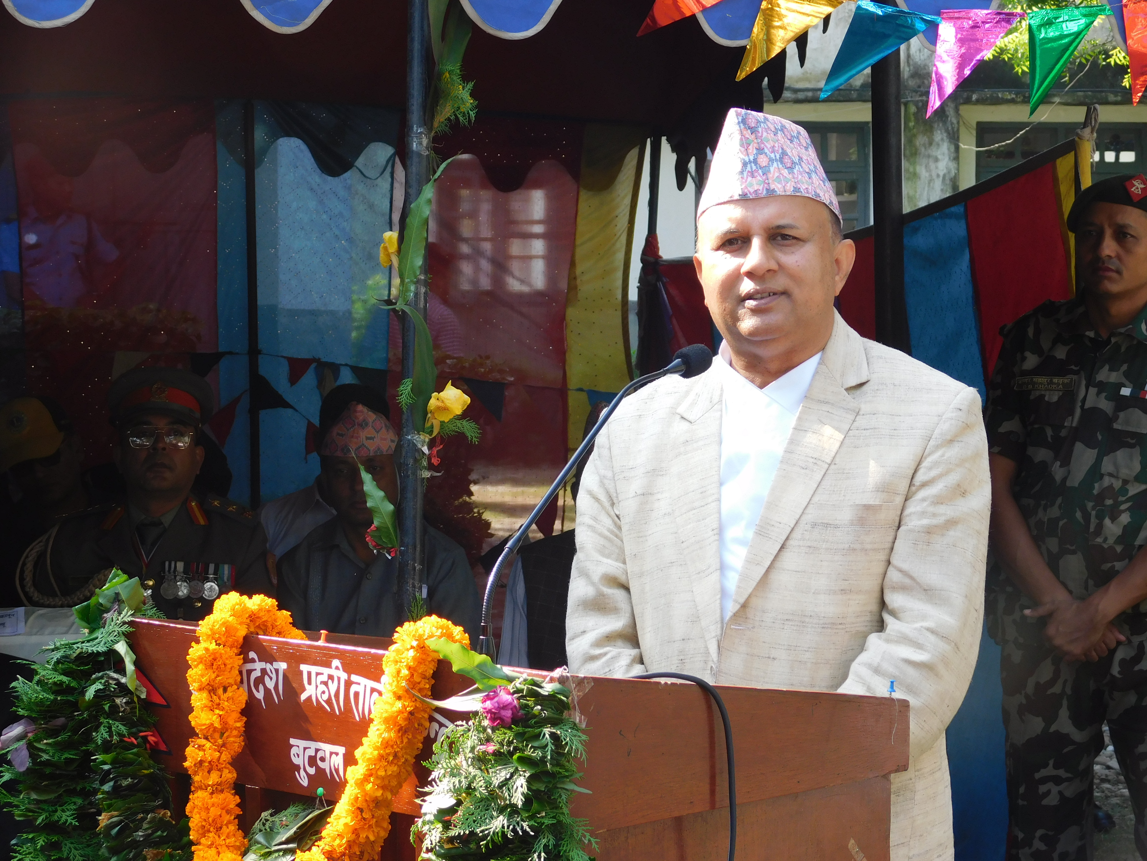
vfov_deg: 16.2
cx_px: 574
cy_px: 430
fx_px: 3015
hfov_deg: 21.5
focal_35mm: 91
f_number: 4.5
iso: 125
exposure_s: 1/100
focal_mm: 16.1
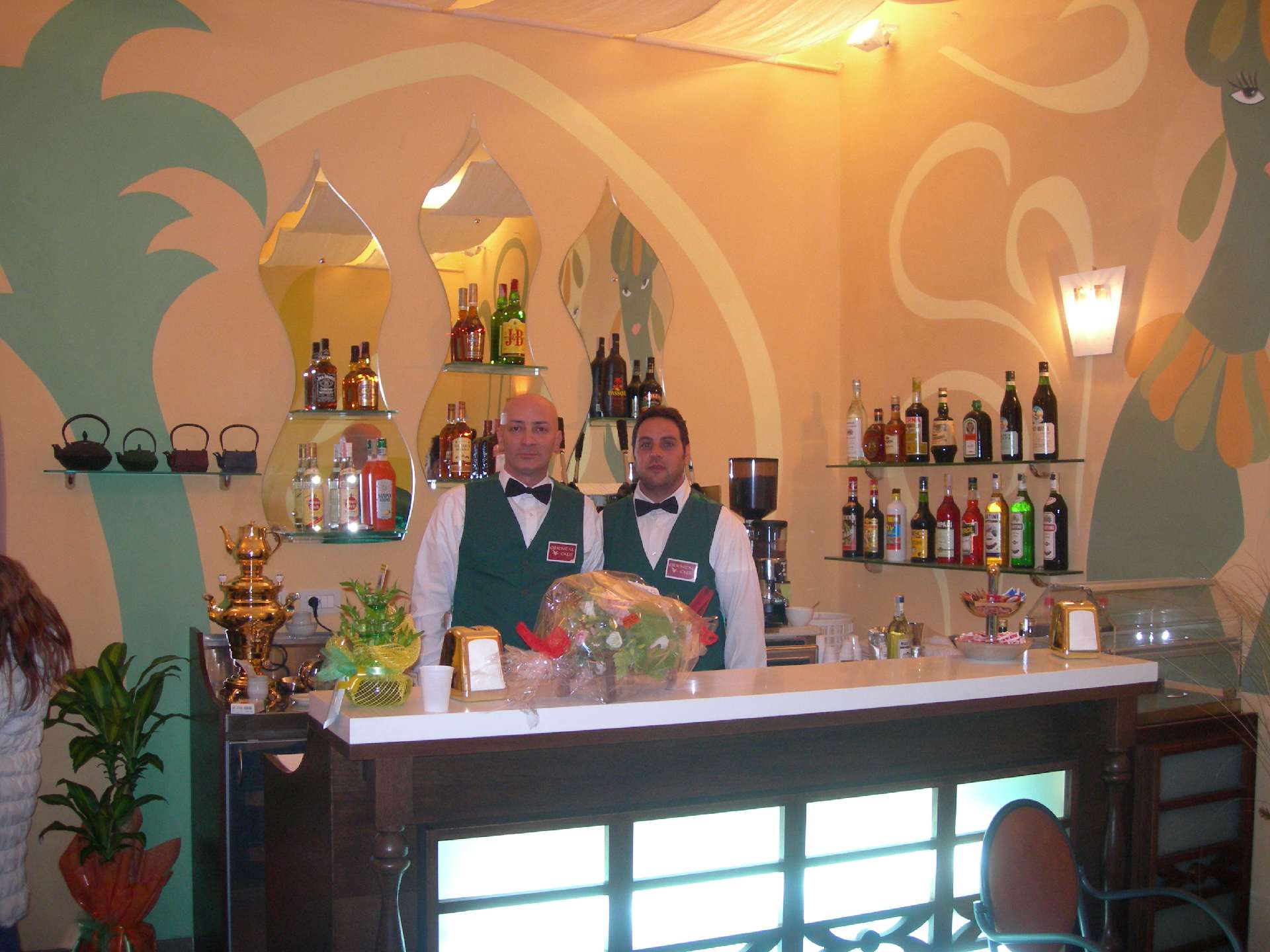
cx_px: 635
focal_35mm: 38
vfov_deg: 37.7
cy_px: 476
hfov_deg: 49.0
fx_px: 1394
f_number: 2.8
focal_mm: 7.8
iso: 177
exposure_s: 1/34.6
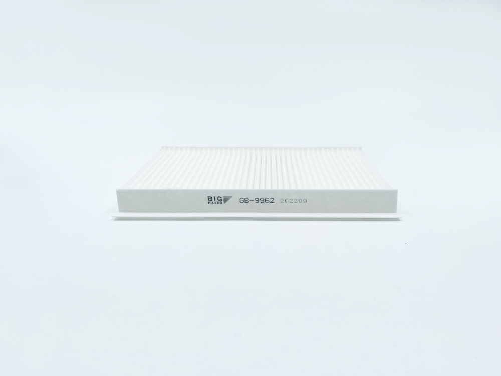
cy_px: 188
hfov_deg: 67.3
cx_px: 250
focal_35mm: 26
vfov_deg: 53.1
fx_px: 376
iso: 32
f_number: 1.6
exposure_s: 1/1335
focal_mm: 4.2
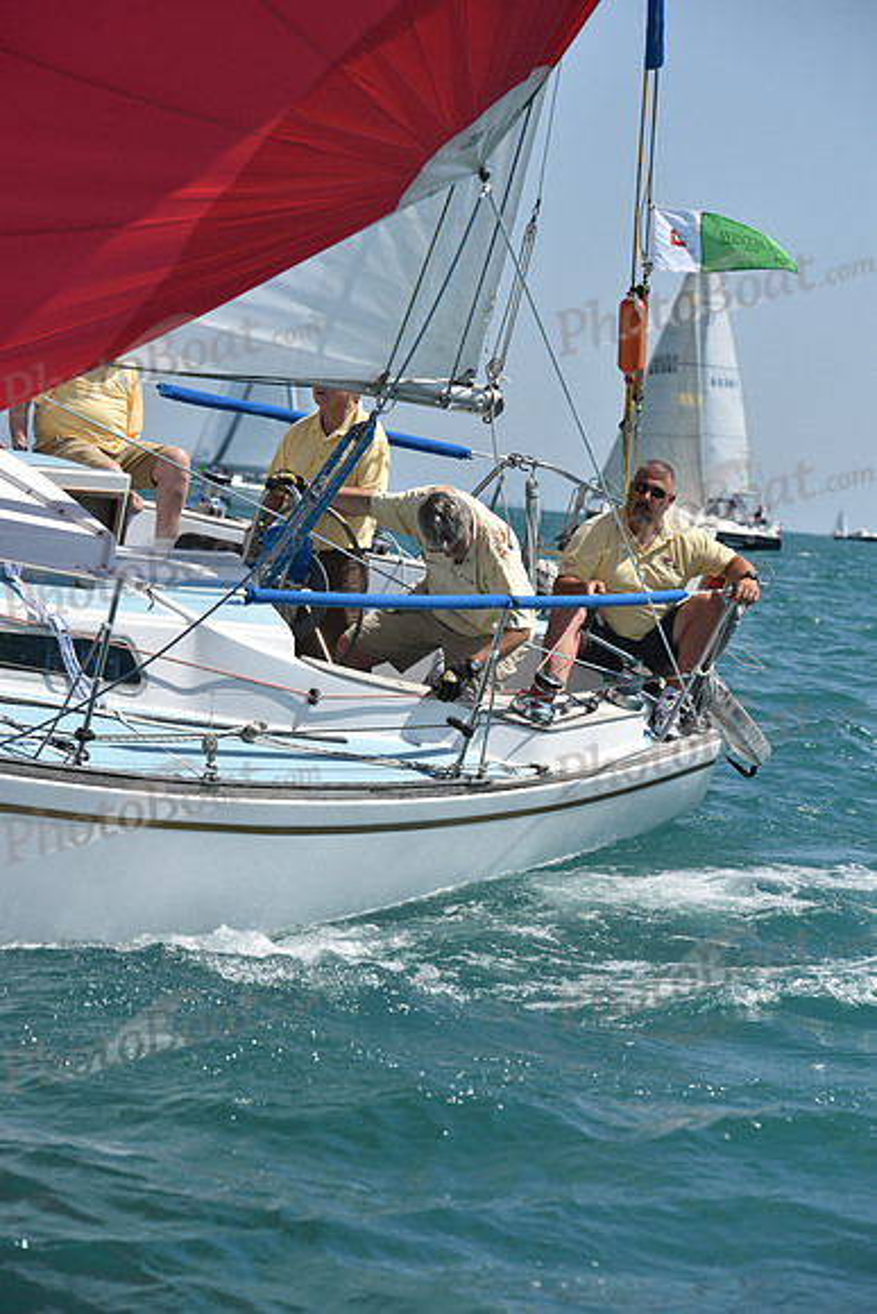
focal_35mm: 135
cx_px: 438
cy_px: 657
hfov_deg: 10.2
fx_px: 4930
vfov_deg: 15.2
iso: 250
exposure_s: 1/1250
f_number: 8
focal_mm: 135
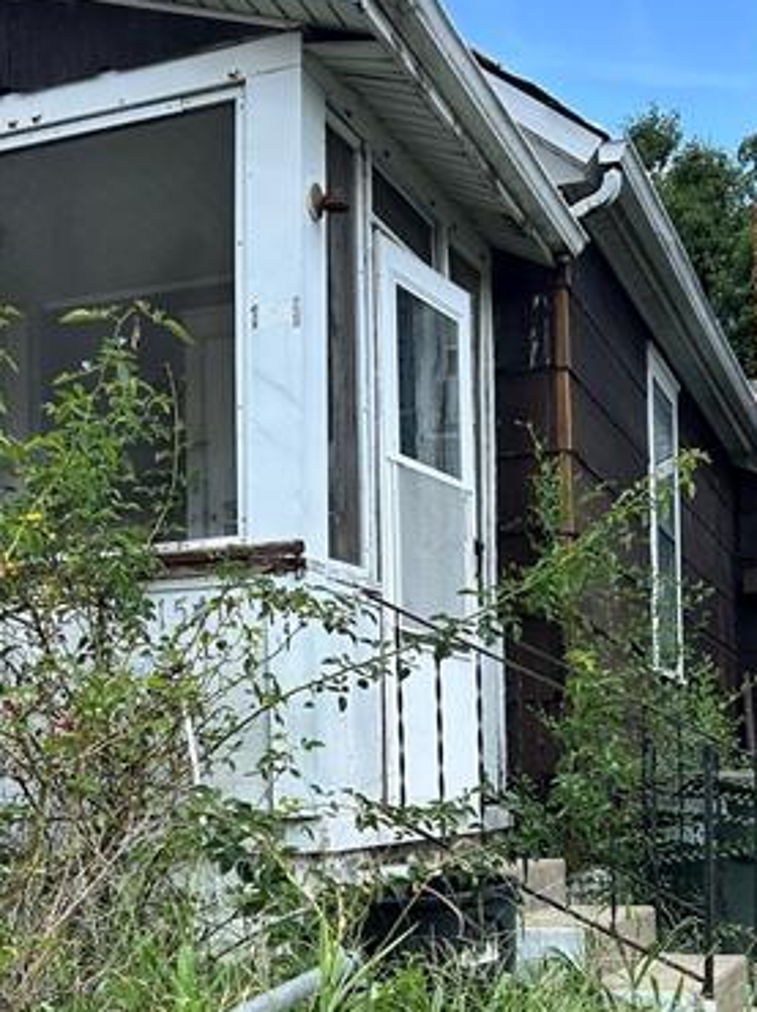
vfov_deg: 35.0
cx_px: 391
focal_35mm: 54
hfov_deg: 27.0
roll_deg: +0.8
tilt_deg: +4.3
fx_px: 1576
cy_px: 730
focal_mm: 5.7
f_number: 1.5
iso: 50
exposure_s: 1/1311
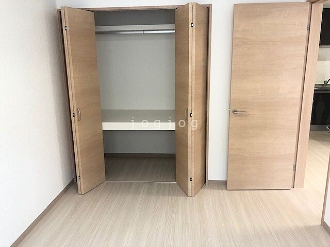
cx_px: 165
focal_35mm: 28
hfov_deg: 63.4
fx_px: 267
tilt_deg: -11.2
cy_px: 124
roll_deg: +1.0
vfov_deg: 49.7
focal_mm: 3.99
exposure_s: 1/33
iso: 40
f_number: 1.8
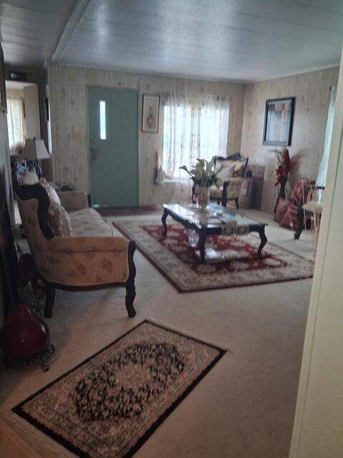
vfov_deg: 65.3
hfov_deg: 51.4
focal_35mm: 27
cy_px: 229
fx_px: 357
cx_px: 172
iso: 320
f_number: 1.8
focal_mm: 4
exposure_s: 1/50
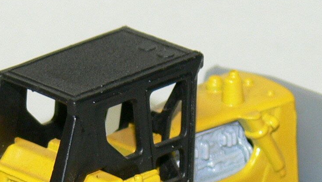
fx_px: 2921
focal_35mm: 342
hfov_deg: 6.3
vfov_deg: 3.6
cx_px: 165
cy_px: 166
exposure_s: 1/30
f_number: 3.2
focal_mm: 19.3
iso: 100
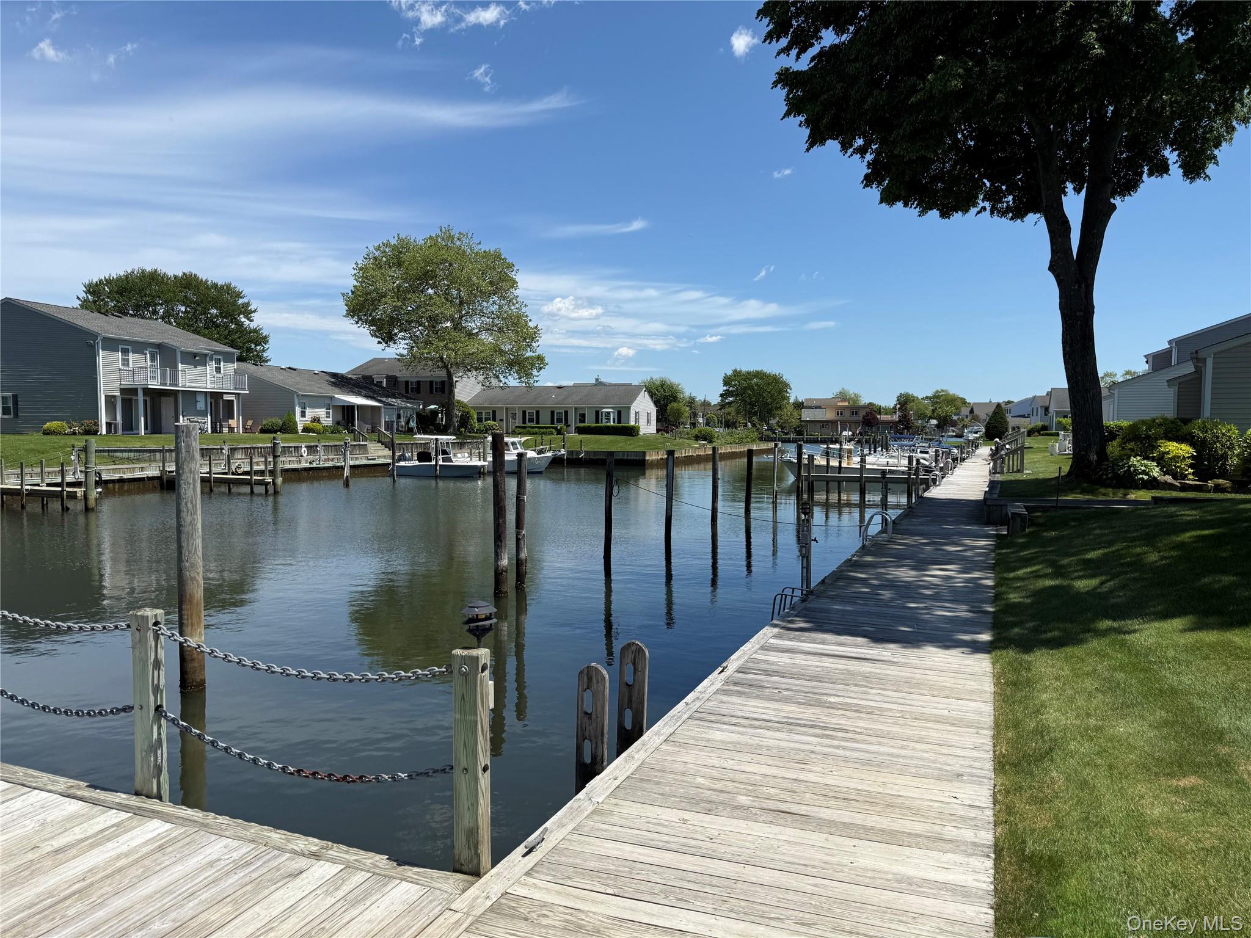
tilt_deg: -2.6
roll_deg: -0.2
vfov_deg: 56.8
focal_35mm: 24
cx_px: 626
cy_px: 469
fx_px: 867
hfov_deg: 71.6
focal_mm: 6.76
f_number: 1.78
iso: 80
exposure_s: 1/5714
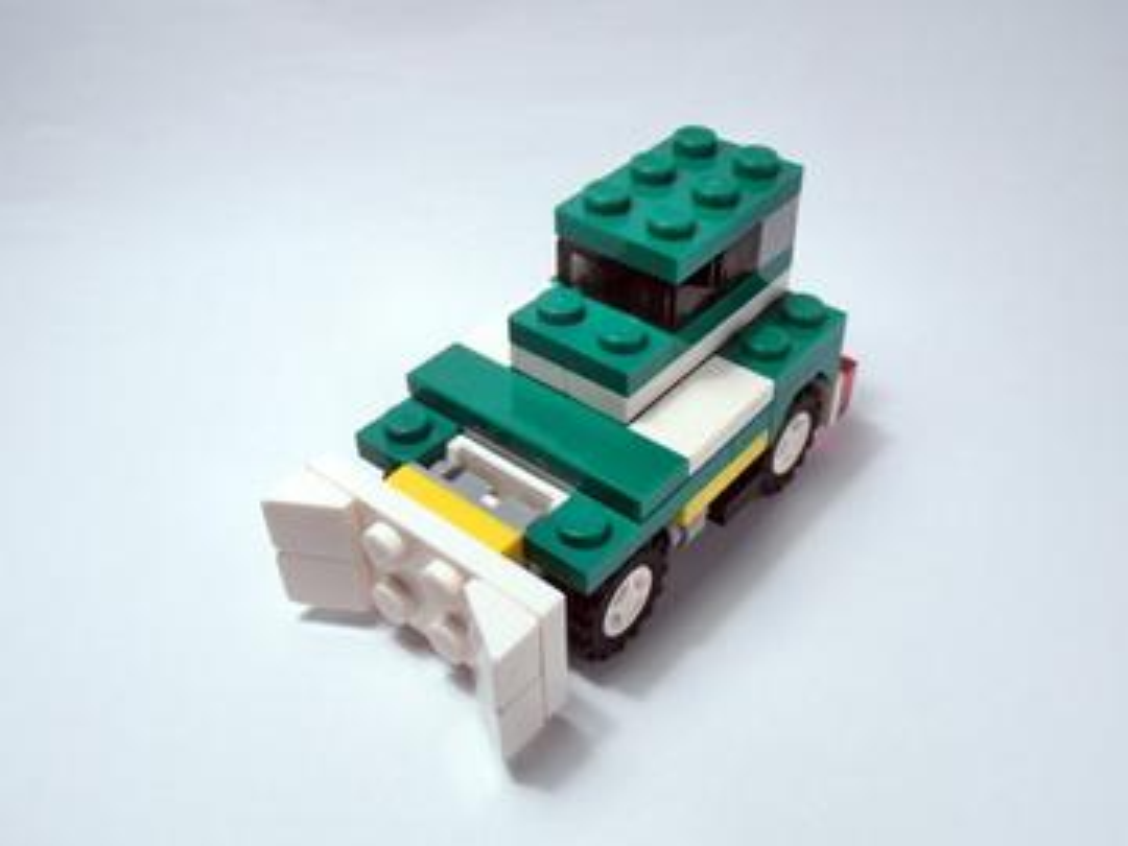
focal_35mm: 37
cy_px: 423
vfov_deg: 38.7
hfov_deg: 50.1
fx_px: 1206
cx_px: 564
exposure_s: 1/80
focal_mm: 6.61
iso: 80
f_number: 3.9
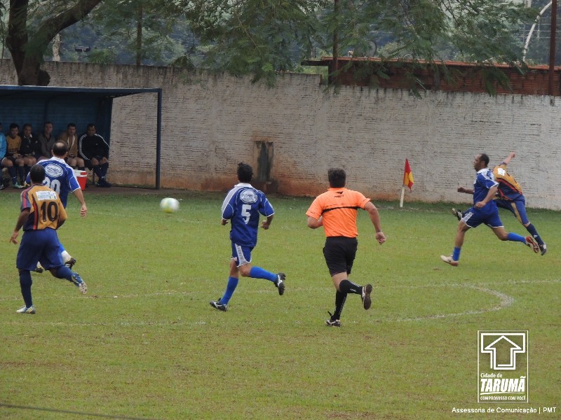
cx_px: 280
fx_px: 4457
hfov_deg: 7.2
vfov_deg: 5.4
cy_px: 210
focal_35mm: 275
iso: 400
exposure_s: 1/320
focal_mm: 49
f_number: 4.7
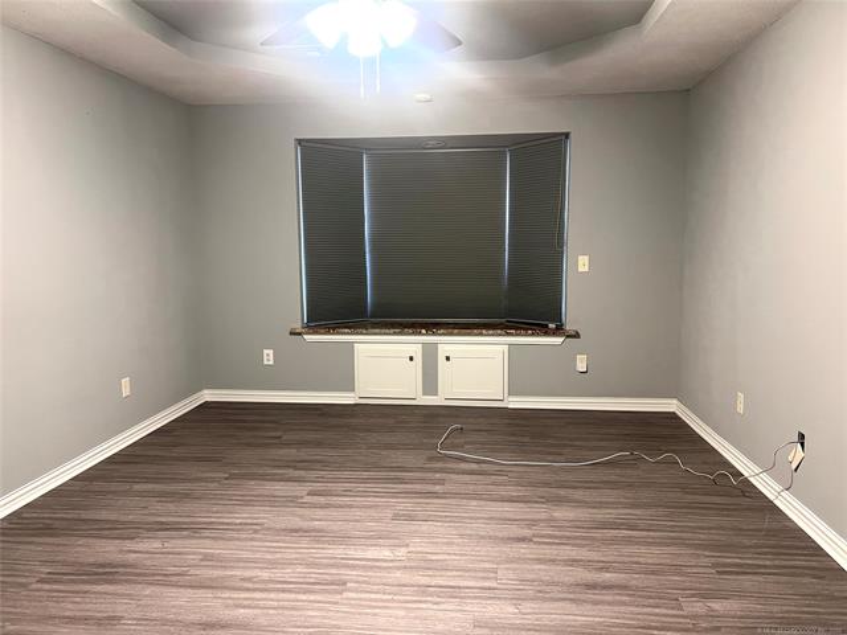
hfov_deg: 67.3
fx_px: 636
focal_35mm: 26
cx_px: 424
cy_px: 318
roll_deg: +1.1
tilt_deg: -7.2
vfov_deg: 53.1
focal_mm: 5.7
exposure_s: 1/60
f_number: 1.5
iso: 400
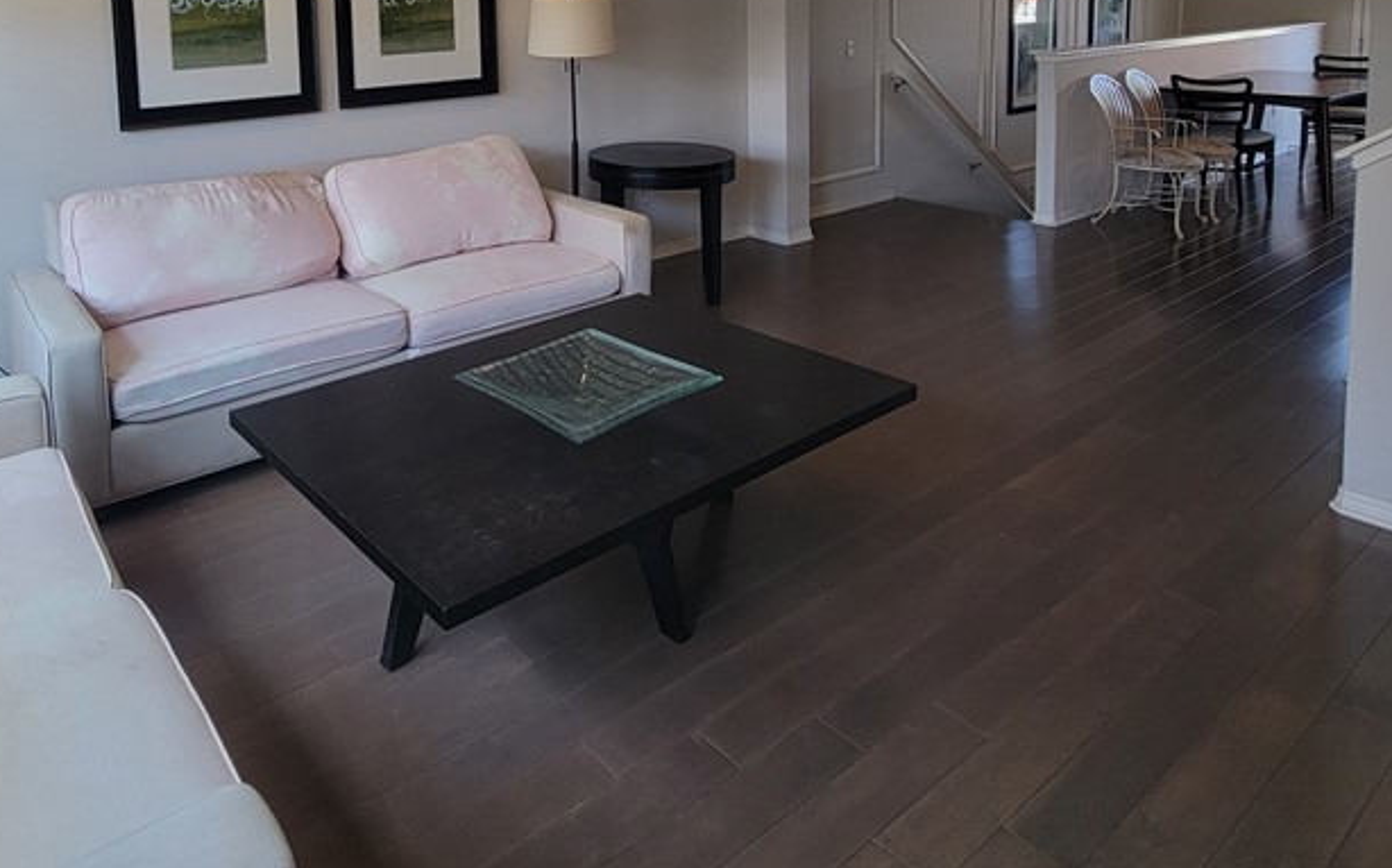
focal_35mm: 23
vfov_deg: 47.2
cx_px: 492
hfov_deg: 75.3
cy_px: 75
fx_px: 872
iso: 64
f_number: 2.2
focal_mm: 2.2
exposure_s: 1/60
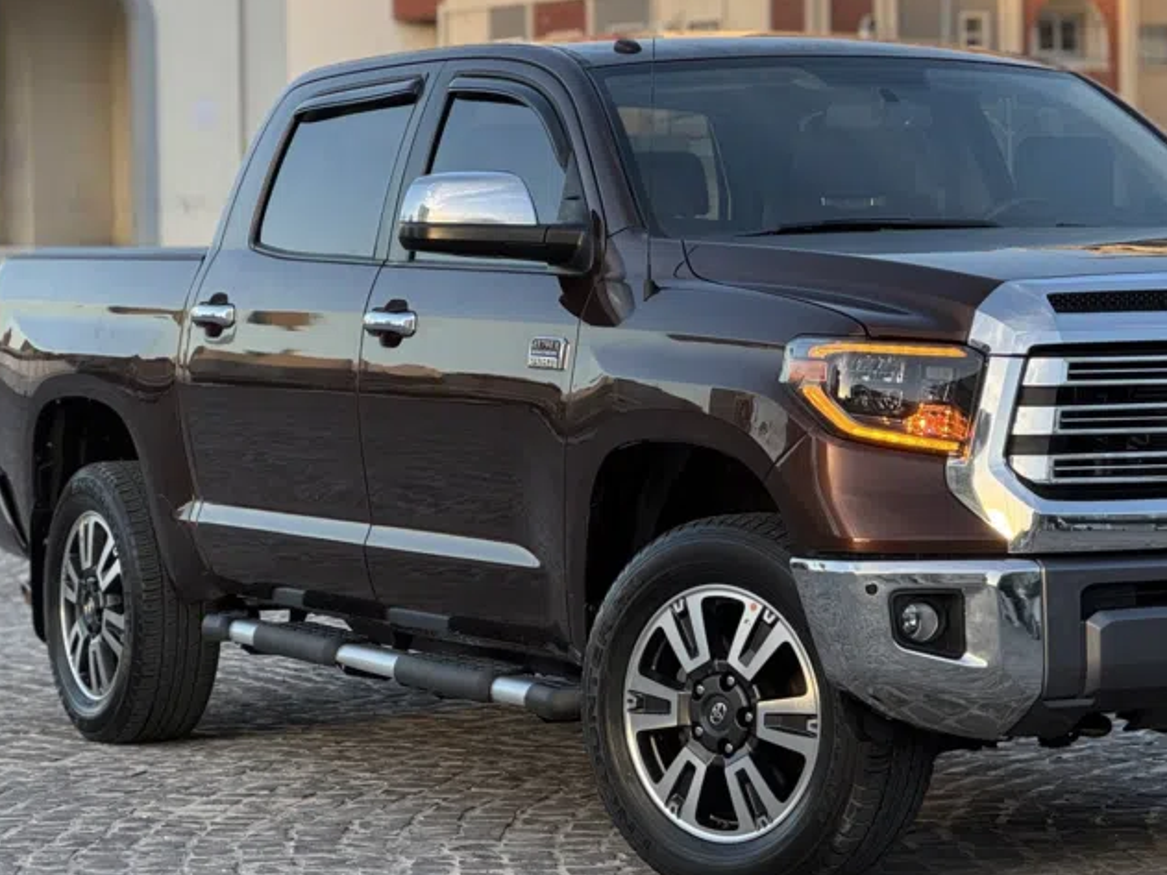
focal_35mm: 125
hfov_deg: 15.7
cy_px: 442
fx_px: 4213
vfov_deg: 11.9
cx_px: 805
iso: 25
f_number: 2.8
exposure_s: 1/99
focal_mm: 9
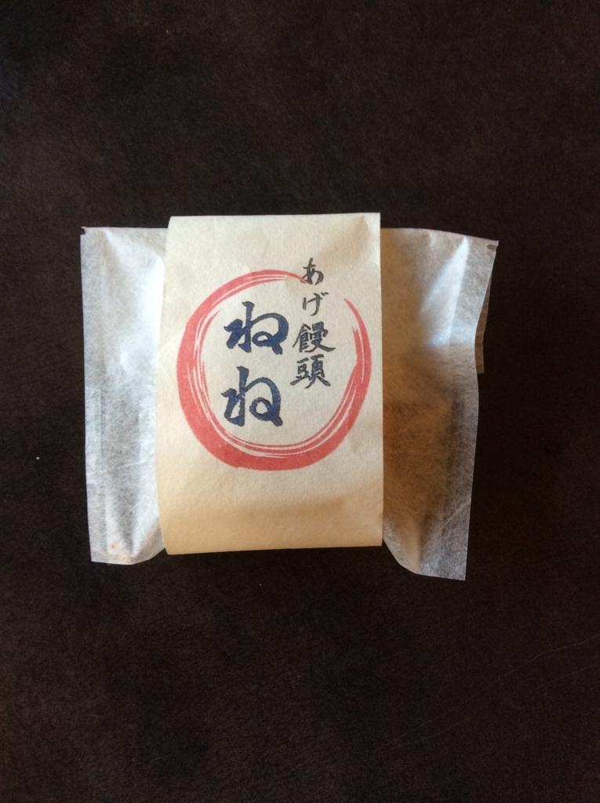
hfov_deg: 44.1
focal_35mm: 32
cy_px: 402
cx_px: 300
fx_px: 741
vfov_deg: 56.9
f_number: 2.4
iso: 80
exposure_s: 1/24
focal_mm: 3.3
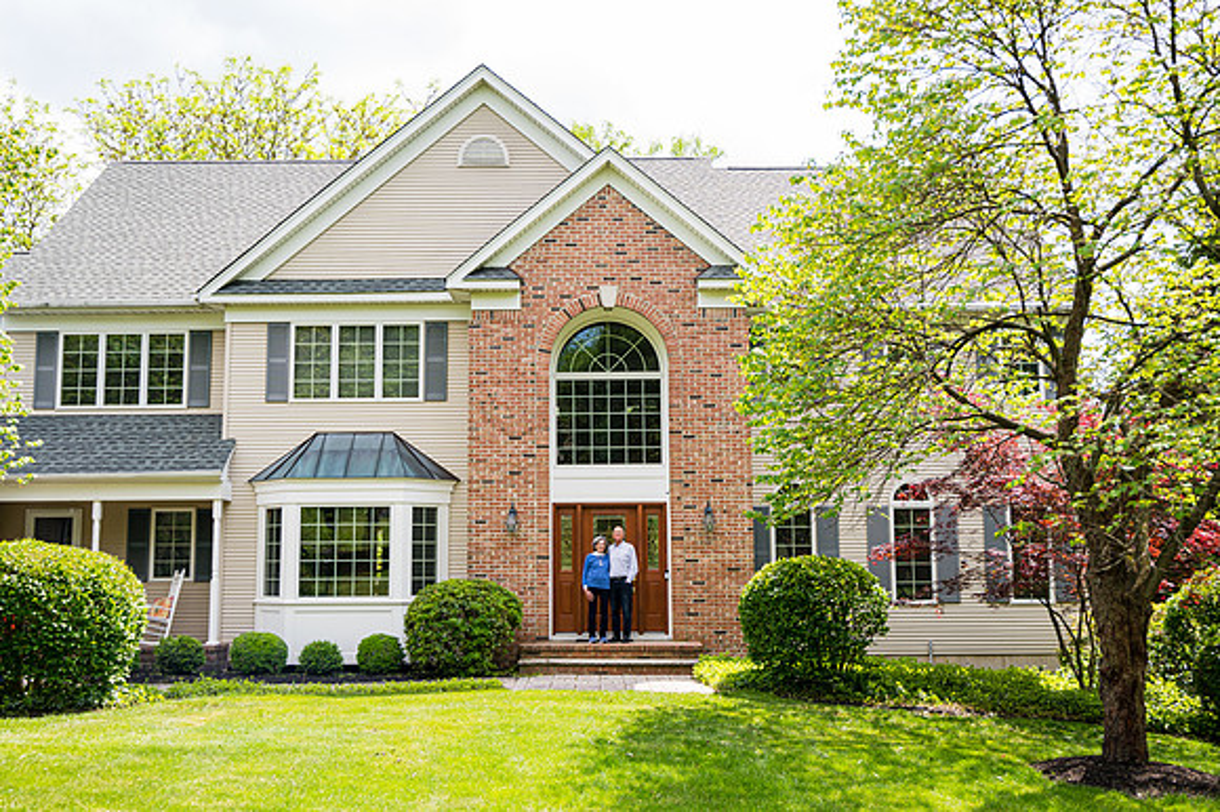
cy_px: 402
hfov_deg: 53.2
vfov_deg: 36.8
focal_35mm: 36
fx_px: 1219
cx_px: 607
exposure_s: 1/400
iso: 125
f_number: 4
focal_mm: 34.5
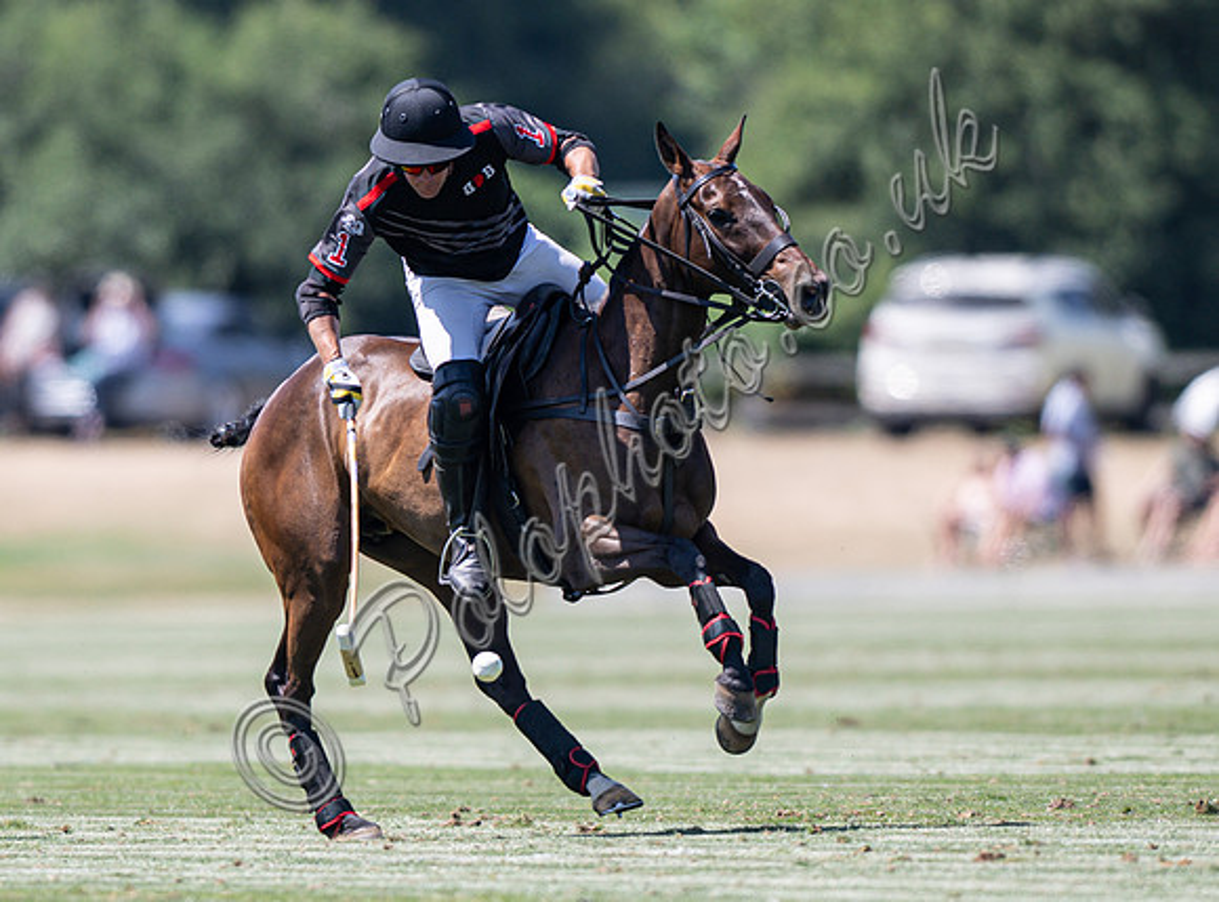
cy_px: 484
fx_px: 35454
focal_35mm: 1012
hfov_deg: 2.0
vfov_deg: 1.5
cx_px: 300
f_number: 2.8
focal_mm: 400
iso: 100
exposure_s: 1/1600
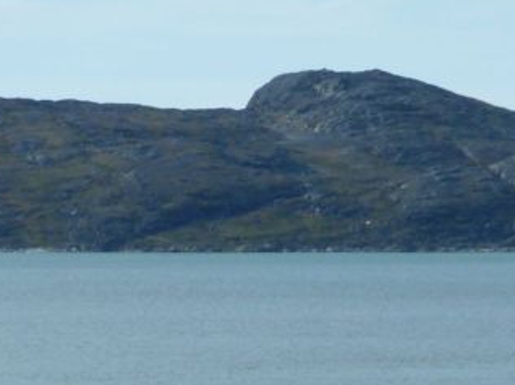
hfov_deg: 2.6
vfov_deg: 2.0
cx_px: 520
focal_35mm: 755
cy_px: 445
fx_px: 11224
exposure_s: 1/500
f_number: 5.6
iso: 80
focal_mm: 49.2
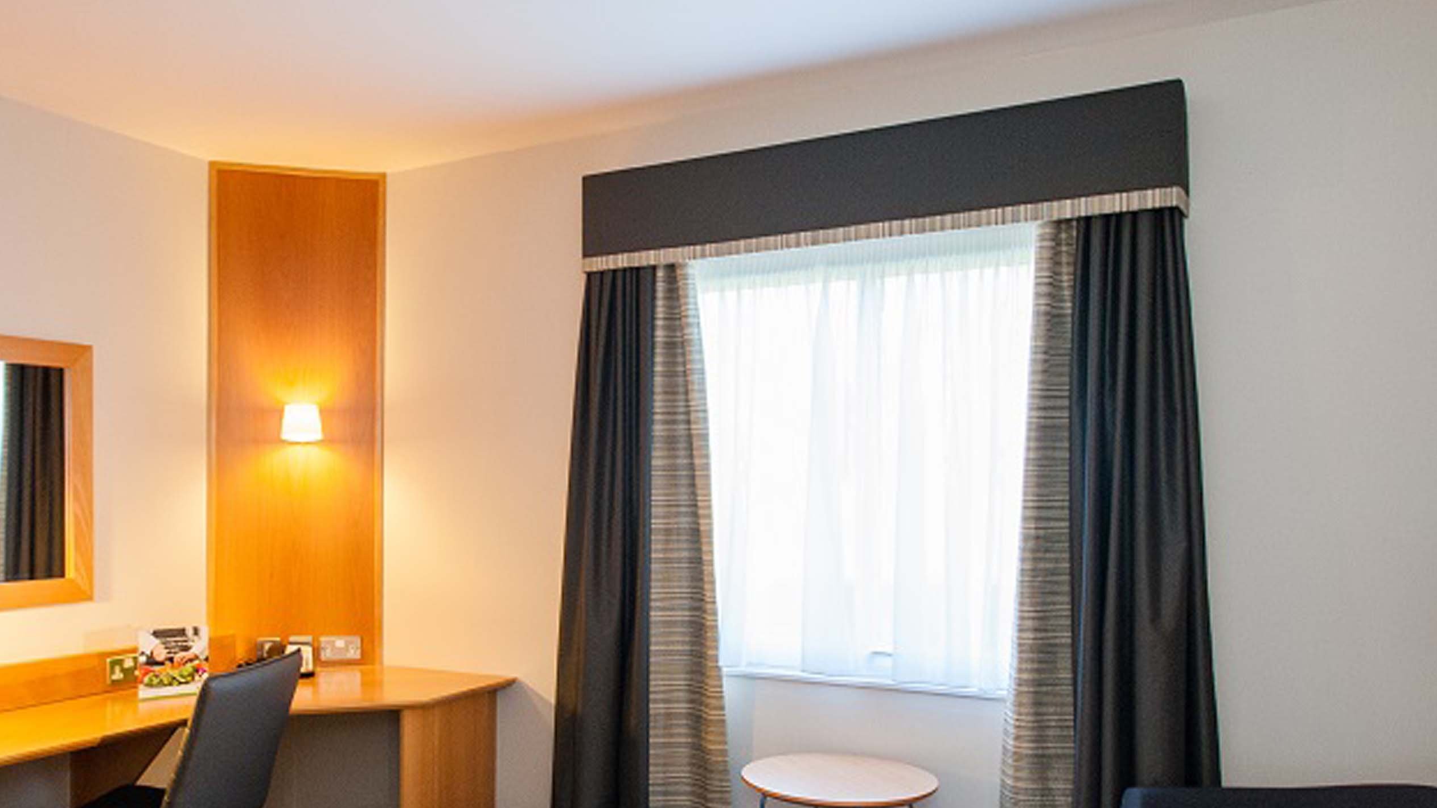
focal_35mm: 30
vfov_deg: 38.8
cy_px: 486
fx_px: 1143
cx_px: 601
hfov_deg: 63.9
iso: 1000
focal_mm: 17
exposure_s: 1/50
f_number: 4.5
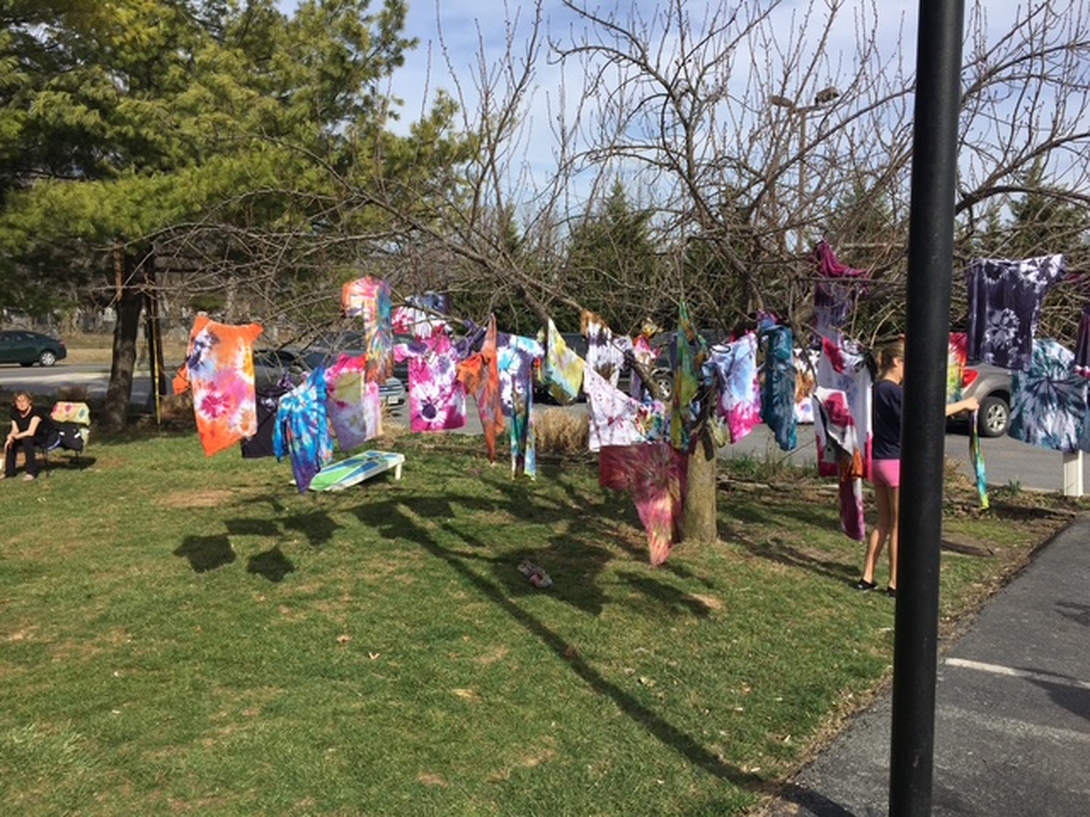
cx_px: 545
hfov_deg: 61.7
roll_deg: -0.9
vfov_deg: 48.2
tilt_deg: -4.3
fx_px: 913
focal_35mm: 29
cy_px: 408
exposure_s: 1/2475
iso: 32
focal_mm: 4.15
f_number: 2.2
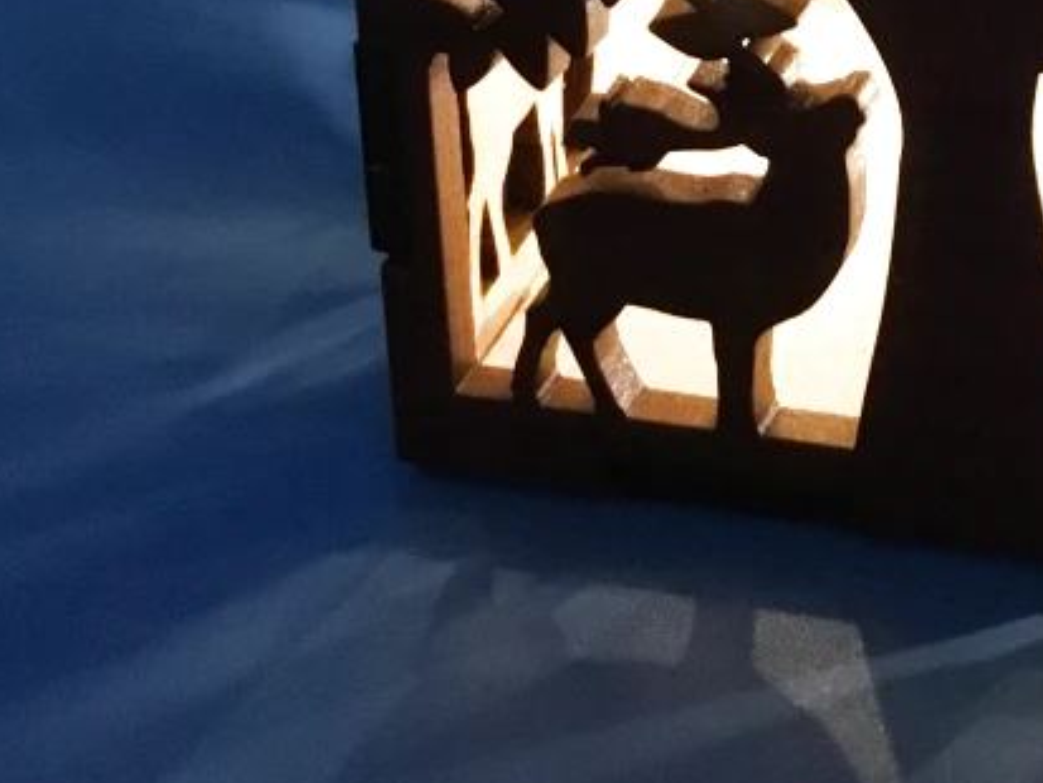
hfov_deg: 20.9
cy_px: -331
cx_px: 1081
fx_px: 2713
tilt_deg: -23.5
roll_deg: -0.3
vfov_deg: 15.4
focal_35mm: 90
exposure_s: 1/15
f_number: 2.4
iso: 250
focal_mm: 3.3
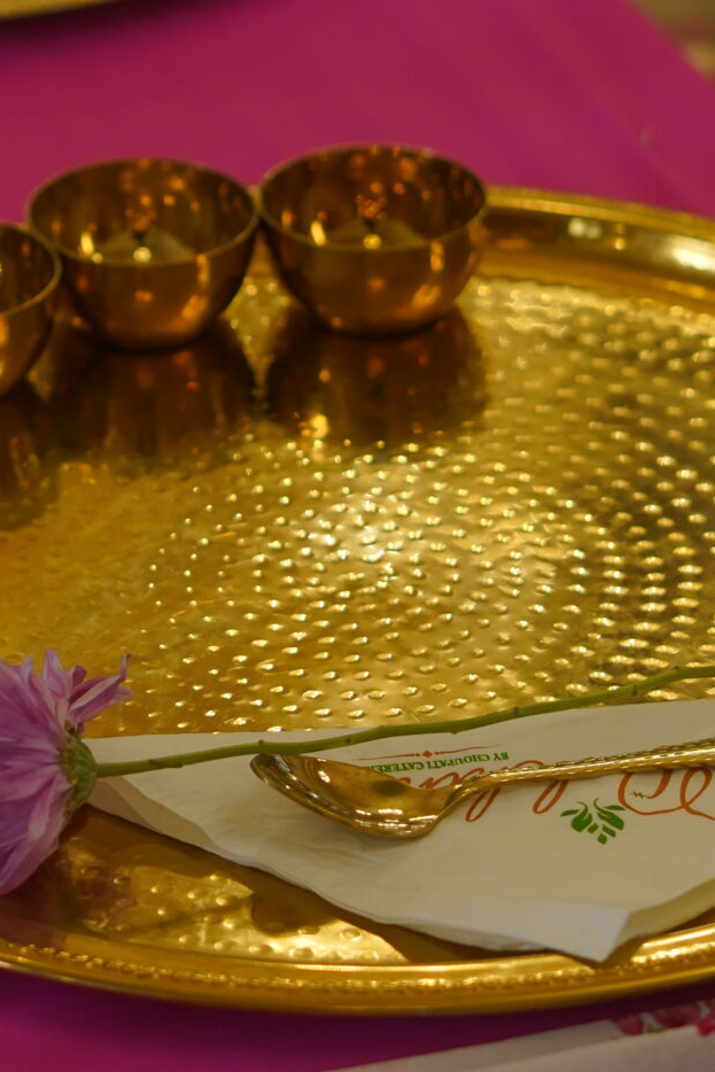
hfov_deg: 9.9
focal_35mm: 137
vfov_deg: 14.7
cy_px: 25
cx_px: -46
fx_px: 4080
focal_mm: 50
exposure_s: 1/100
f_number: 2.8
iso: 800
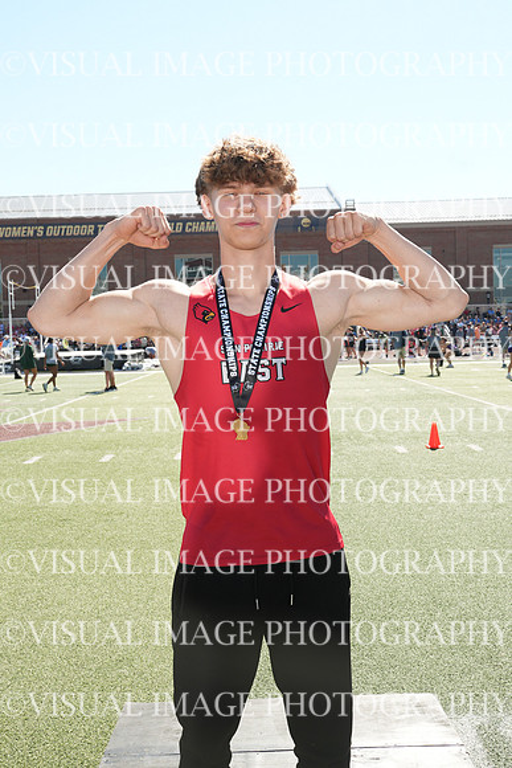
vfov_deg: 42.3
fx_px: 991
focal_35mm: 46
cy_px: 384
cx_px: 256
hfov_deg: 29.0
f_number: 8
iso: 100
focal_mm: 31
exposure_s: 1/125
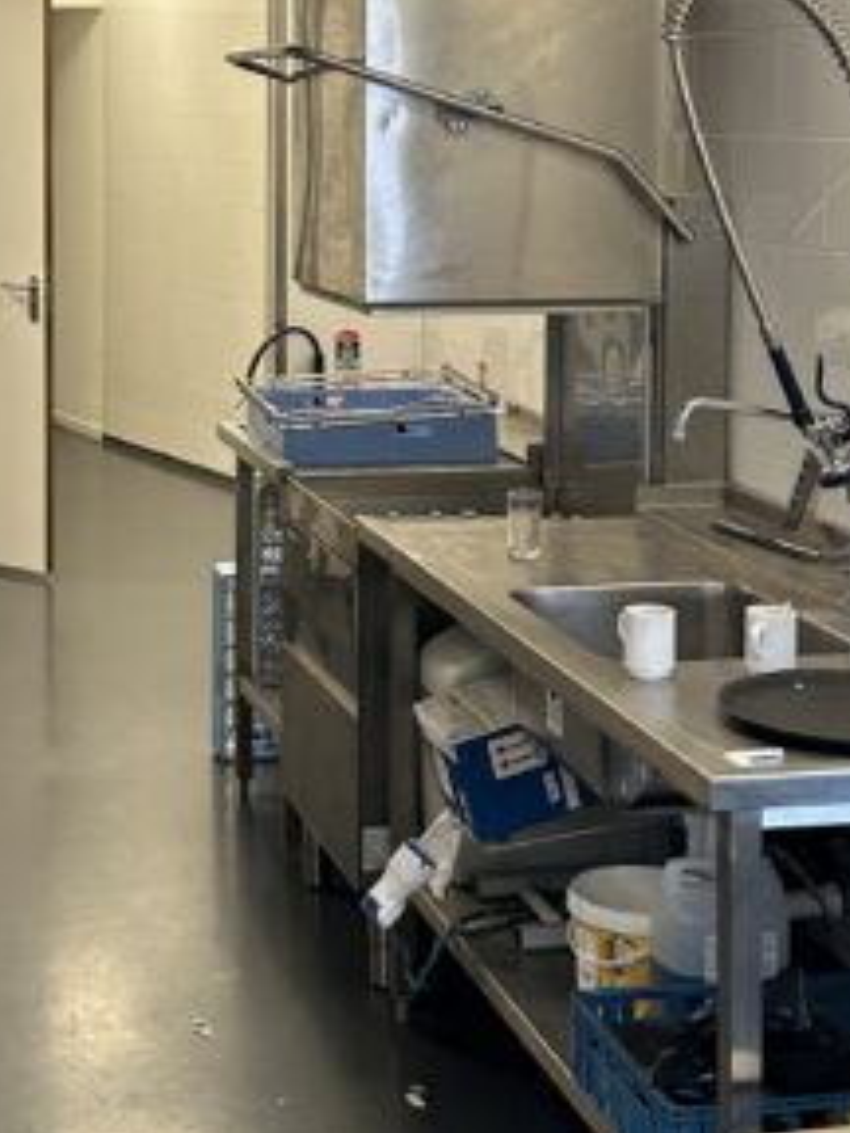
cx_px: 220
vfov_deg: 27.0
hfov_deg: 20.6
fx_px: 2325
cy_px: 254
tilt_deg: -1.7
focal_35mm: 71
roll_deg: -1.0
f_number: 1.78
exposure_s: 1/100
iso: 160
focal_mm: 6.86
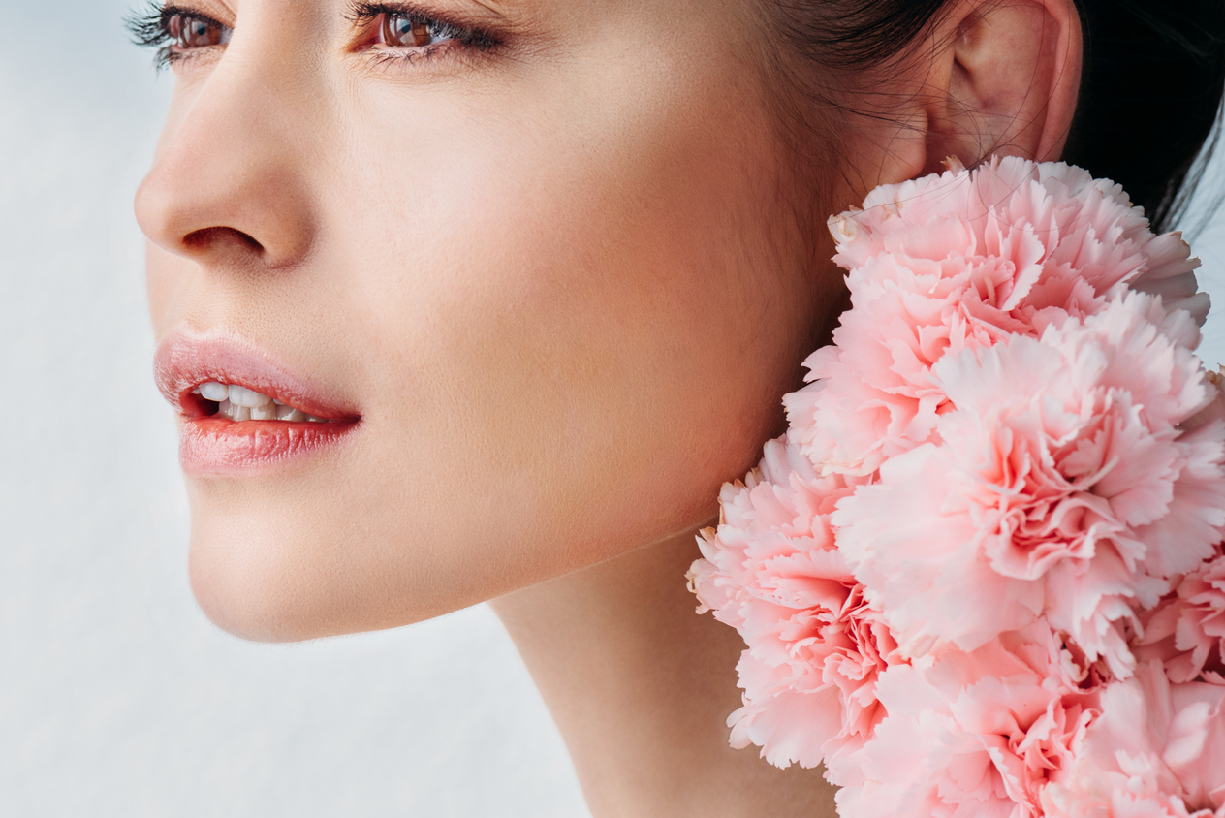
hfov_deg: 11.7
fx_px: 5991
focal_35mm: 176
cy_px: 253
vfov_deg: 7.8
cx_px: 560
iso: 250
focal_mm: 105
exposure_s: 1/200
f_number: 8
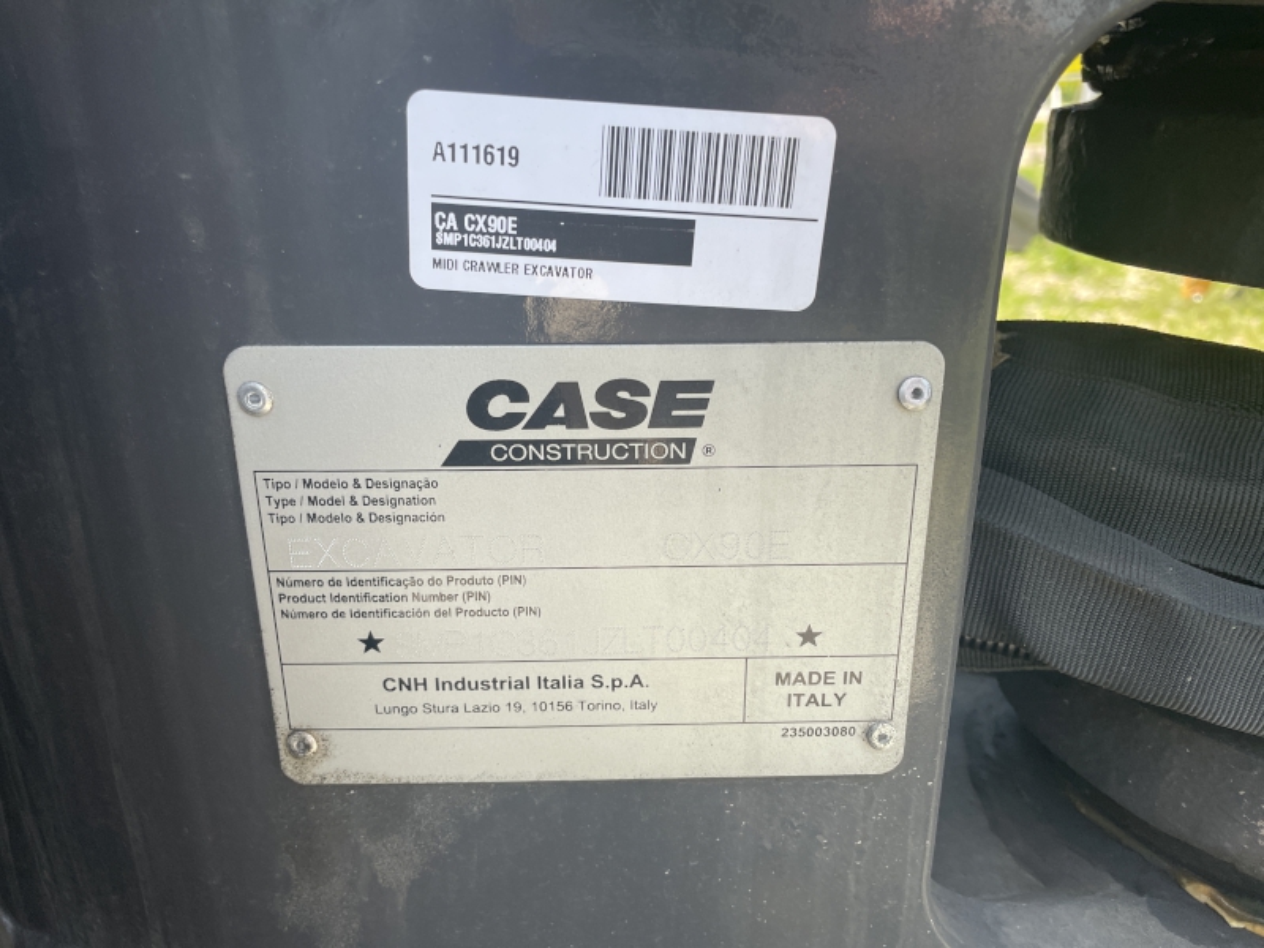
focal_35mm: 26
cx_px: 632
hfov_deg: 67.3
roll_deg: +1.8
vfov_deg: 53.1
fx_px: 949
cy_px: 474
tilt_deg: -18.5
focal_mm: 4.2
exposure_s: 1/326
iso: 32
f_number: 1.6
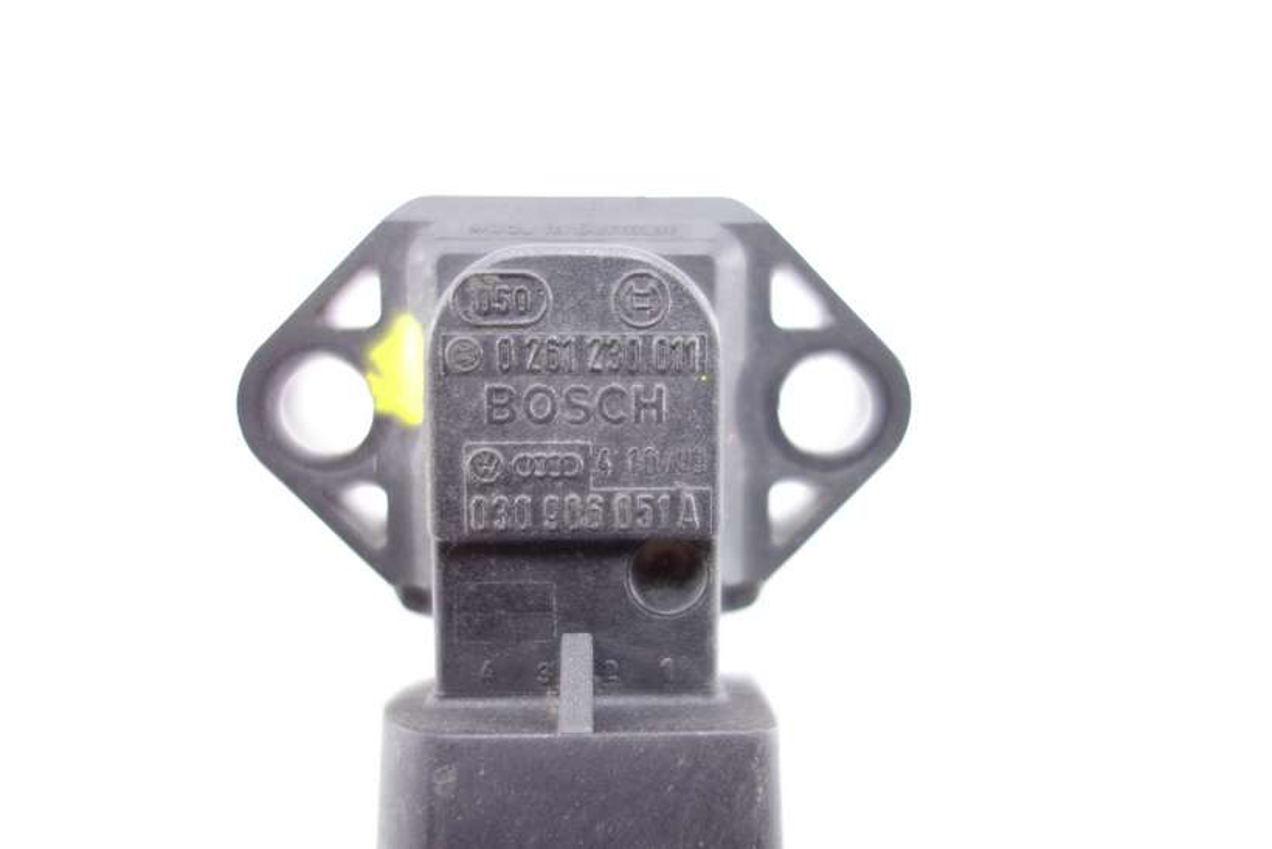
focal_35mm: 28
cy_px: 424
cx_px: 636
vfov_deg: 46.4
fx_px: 989
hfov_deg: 65.5
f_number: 1.8
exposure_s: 1/30
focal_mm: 10.4
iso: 125
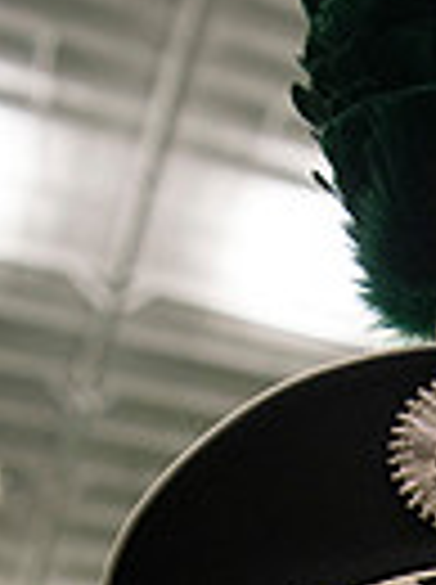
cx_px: 526
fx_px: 1348
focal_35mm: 80
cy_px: 832
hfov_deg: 17.5
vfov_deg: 21.3
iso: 3200
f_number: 3.2
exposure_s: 1/320
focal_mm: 24
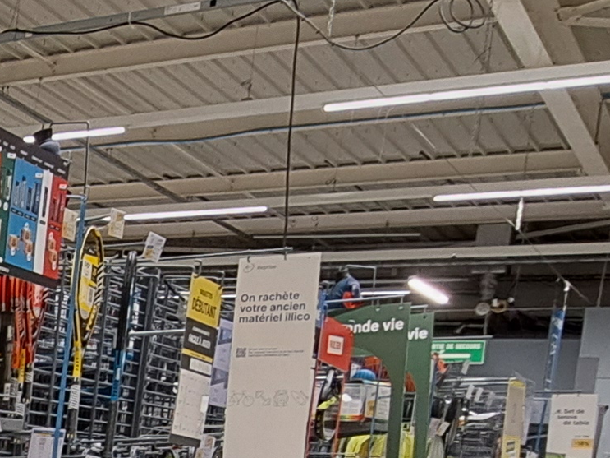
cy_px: 649
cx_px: -365
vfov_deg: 18.9
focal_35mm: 70
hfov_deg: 21.8
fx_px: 1233
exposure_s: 1/50
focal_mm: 1.74
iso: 100
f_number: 2.2
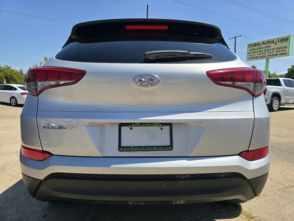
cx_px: 147
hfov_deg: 73.9
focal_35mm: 23
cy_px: 110
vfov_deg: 58.9
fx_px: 195
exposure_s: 1/854
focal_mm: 6.3
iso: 12
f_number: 1.7
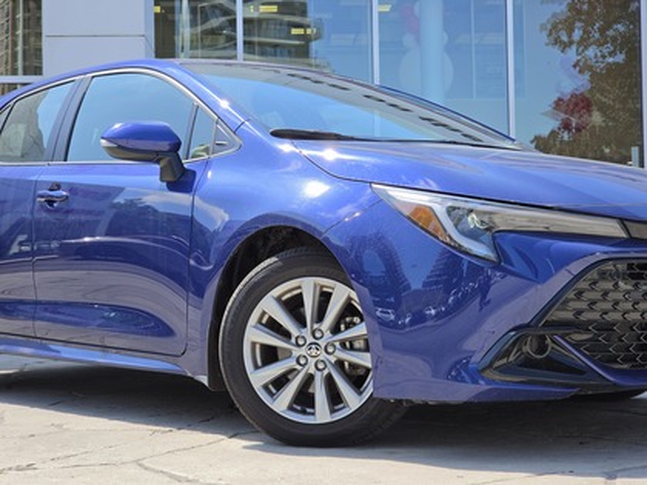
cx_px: 324
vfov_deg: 21.3
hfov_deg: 28.2
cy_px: 242
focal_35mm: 69
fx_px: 1290
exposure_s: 1/369
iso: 25
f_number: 2.4
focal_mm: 7
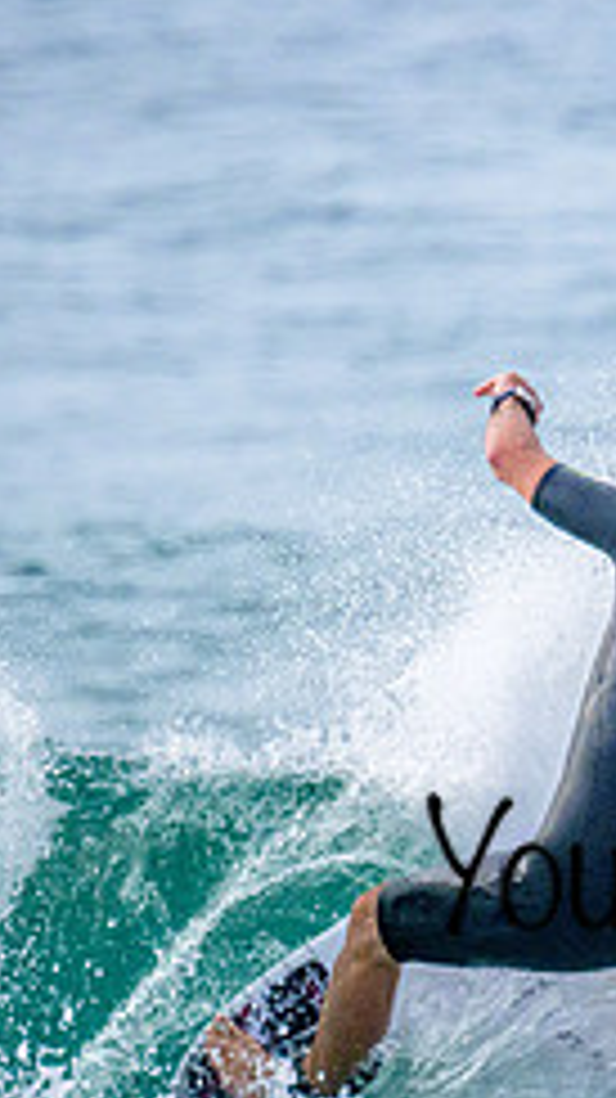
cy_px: 657
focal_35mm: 2426
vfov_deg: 0.9
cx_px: 846
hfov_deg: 0.5
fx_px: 70544
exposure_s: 1/2000
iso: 1250
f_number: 11
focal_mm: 800
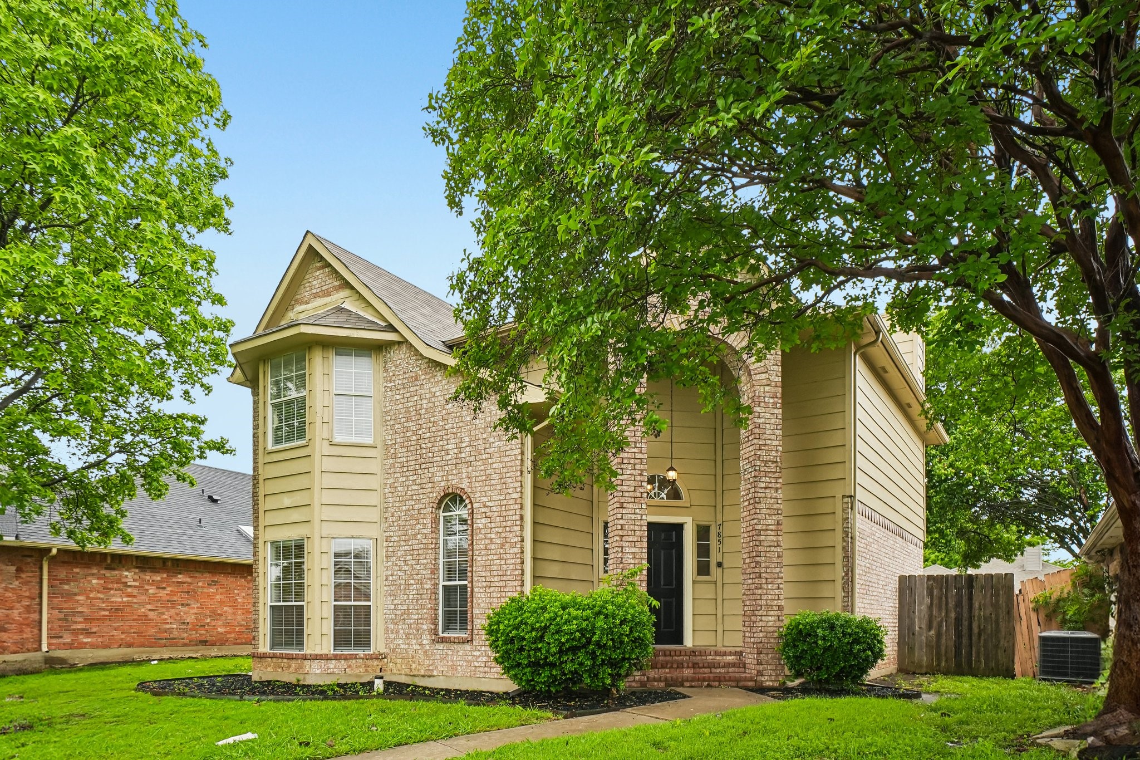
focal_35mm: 24
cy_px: 380
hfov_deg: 73.7
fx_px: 760
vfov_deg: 53.1
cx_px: 570
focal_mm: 16
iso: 400
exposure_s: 1/100
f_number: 8
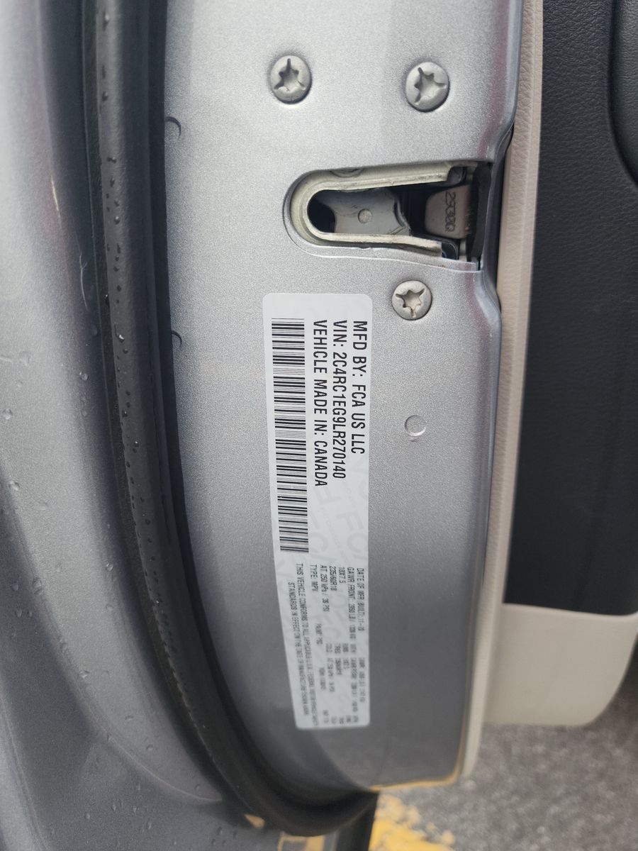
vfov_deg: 73.9
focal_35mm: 23
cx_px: 319
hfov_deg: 58.9
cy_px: 426
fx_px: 565
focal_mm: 6.4
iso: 62
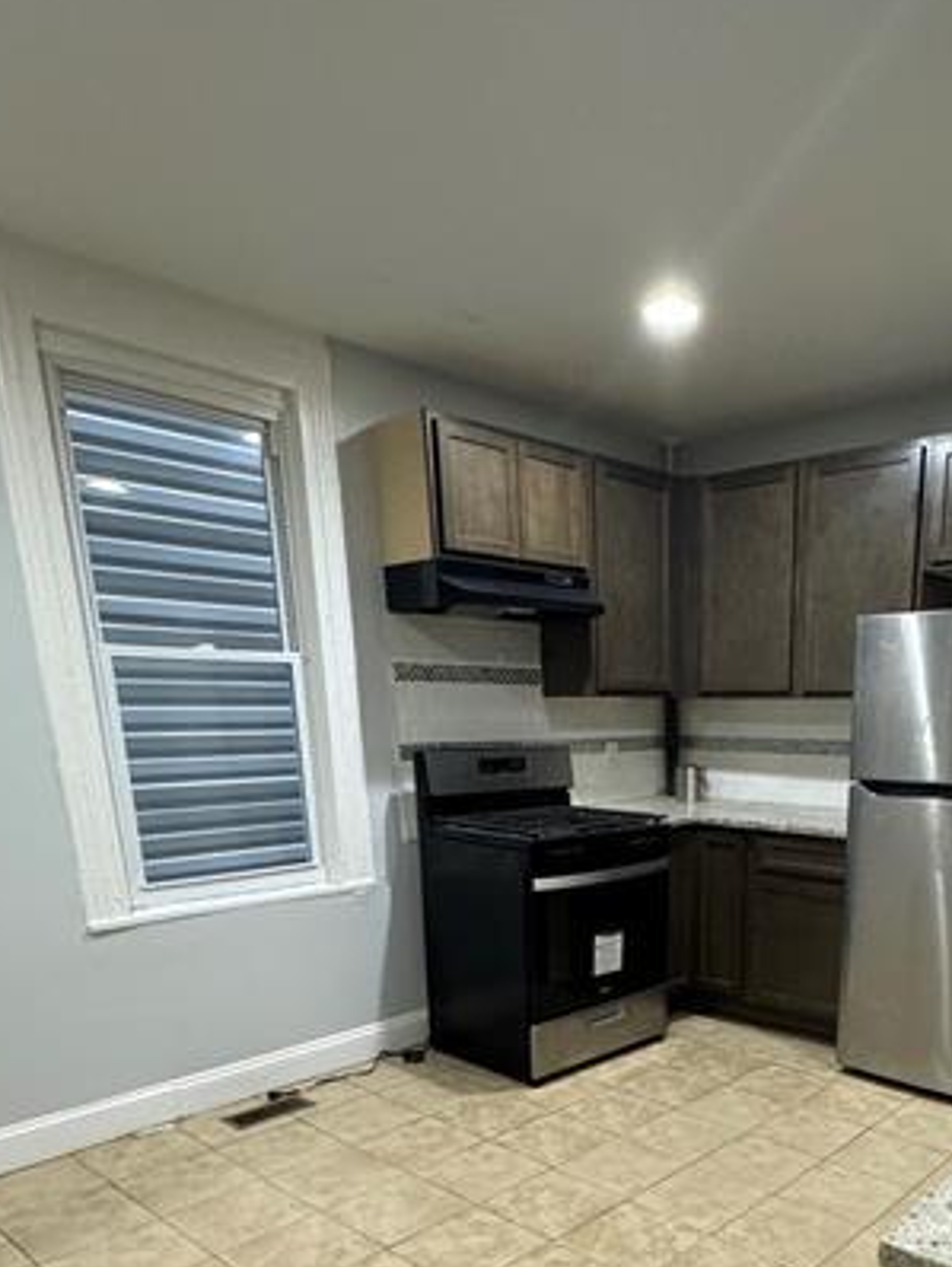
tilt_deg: -17.1
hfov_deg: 50.0
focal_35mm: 27
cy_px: 996
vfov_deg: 60.5
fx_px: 989
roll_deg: +0.5
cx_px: 672
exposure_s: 1/60
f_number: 2.2
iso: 1000
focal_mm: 2.22
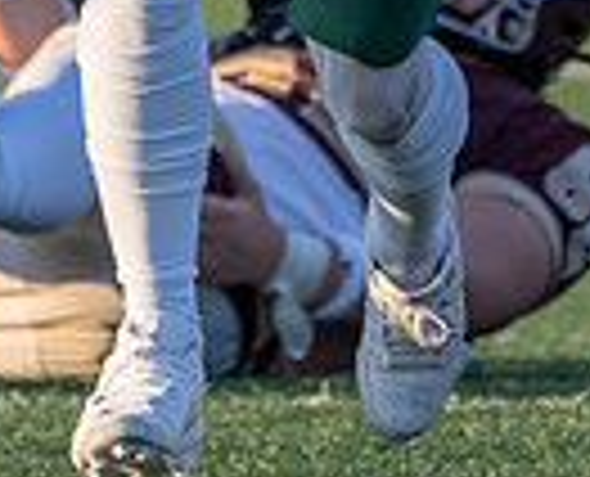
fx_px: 37045
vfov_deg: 0.7
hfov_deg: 0.9
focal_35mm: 2112
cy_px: -452
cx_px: 416
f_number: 7.1
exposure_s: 1/1250
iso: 800
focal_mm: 394
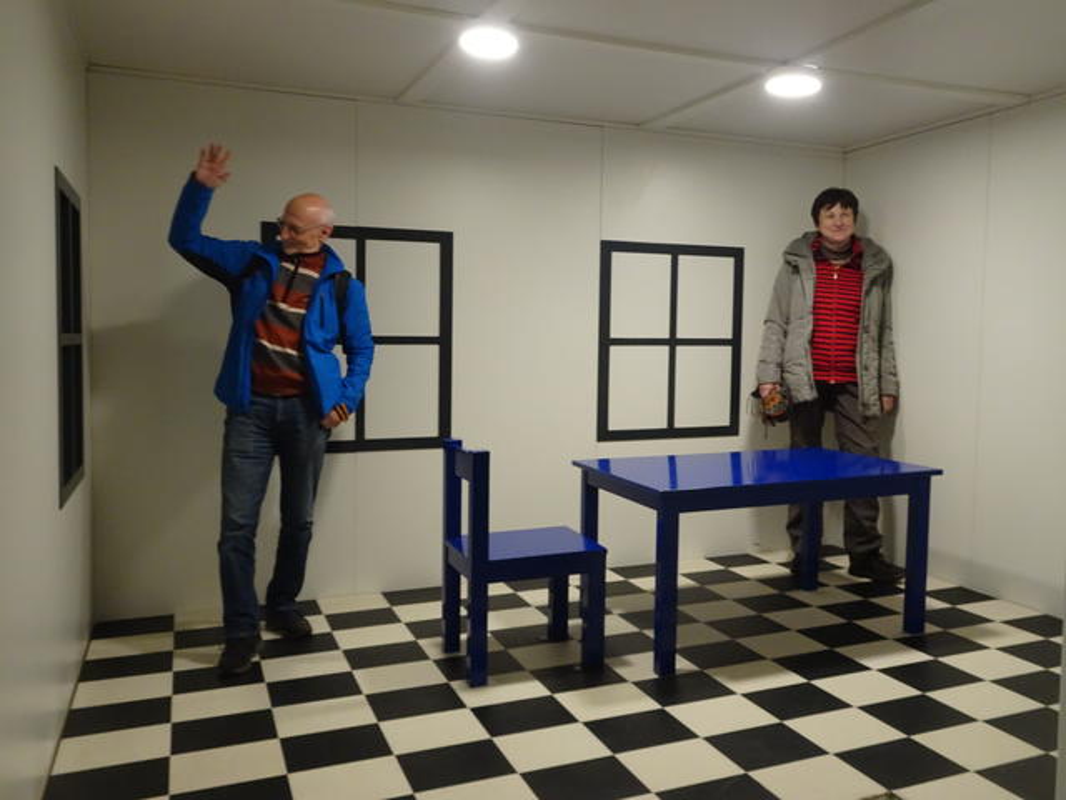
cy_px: 400
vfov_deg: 45.4
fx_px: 955
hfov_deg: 58.4
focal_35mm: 31
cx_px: 533
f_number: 4
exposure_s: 1/40
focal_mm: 5.26
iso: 500
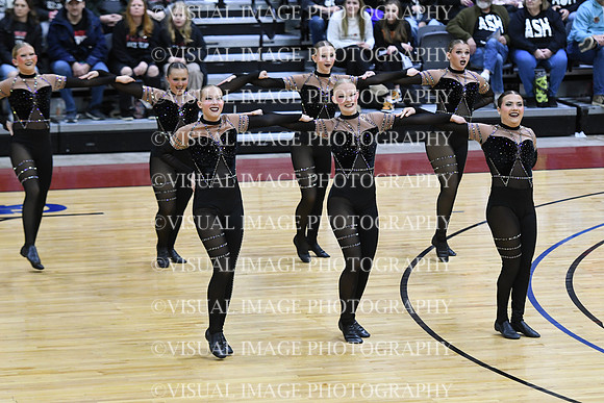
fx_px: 2920
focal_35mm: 174
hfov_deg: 11.8
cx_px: 302
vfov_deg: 7.9
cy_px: 202
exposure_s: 1/400
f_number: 2.8
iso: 3200
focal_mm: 116
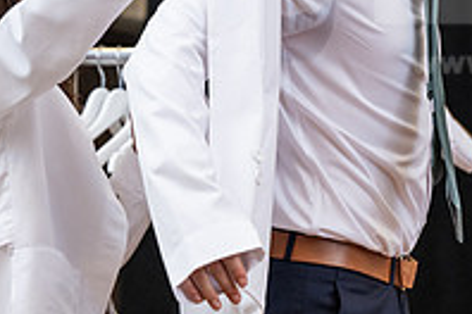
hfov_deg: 6.4
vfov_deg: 4.3
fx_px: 4221
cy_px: 113
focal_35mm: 322
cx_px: 303
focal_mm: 110
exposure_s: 1/200
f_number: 3.5
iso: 1600
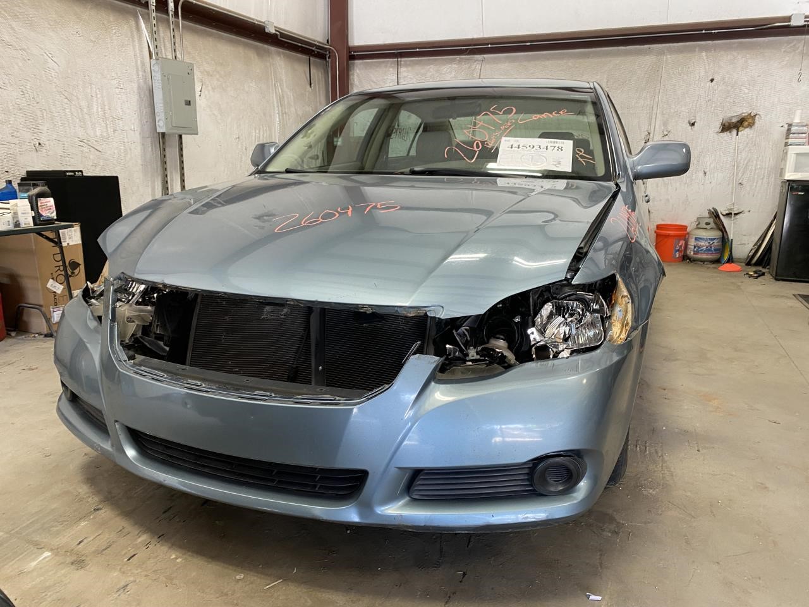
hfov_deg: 67.3
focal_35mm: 26
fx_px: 608
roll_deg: +0.0
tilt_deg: -14.2
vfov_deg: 53.1
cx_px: 404
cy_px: 304
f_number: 1.8
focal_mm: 4.25
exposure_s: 1/60
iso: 125
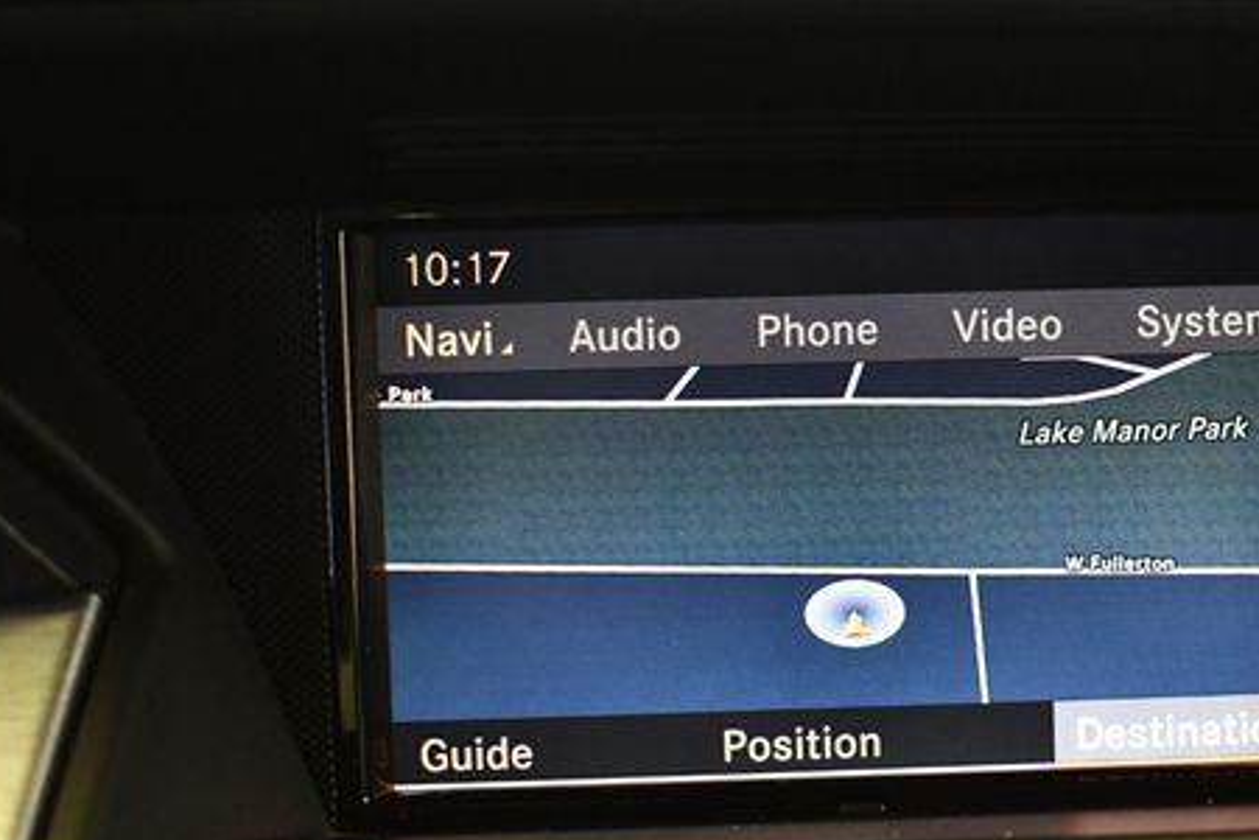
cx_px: 859
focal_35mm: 64
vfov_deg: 21.2
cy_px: 526
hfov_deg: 31.1
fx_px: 2238
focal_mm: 30
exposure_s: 1/60
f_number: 4.2
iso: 3600
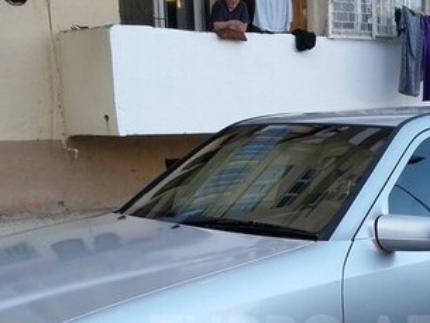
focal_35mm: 67
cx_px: 295
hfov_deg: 28.7
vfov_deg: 21.1
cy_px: 336
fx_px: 833
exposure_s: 1/150
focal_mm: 3.3
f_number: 2.2
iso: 50
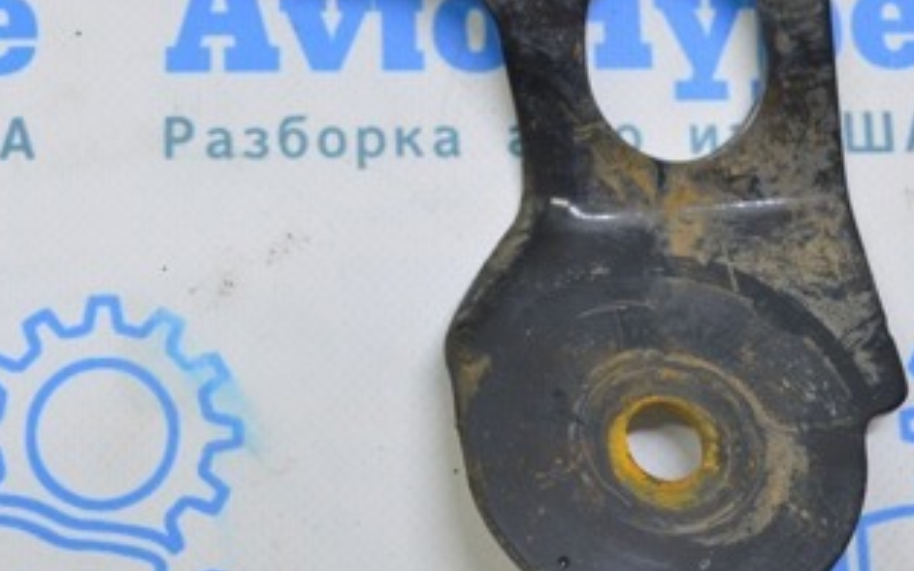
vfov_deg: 15.5
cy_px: 176
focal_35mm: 84
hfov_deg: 24.4
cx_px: 245
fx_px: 2093
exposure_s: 1/25
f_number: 5.6
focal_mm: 27
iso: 400
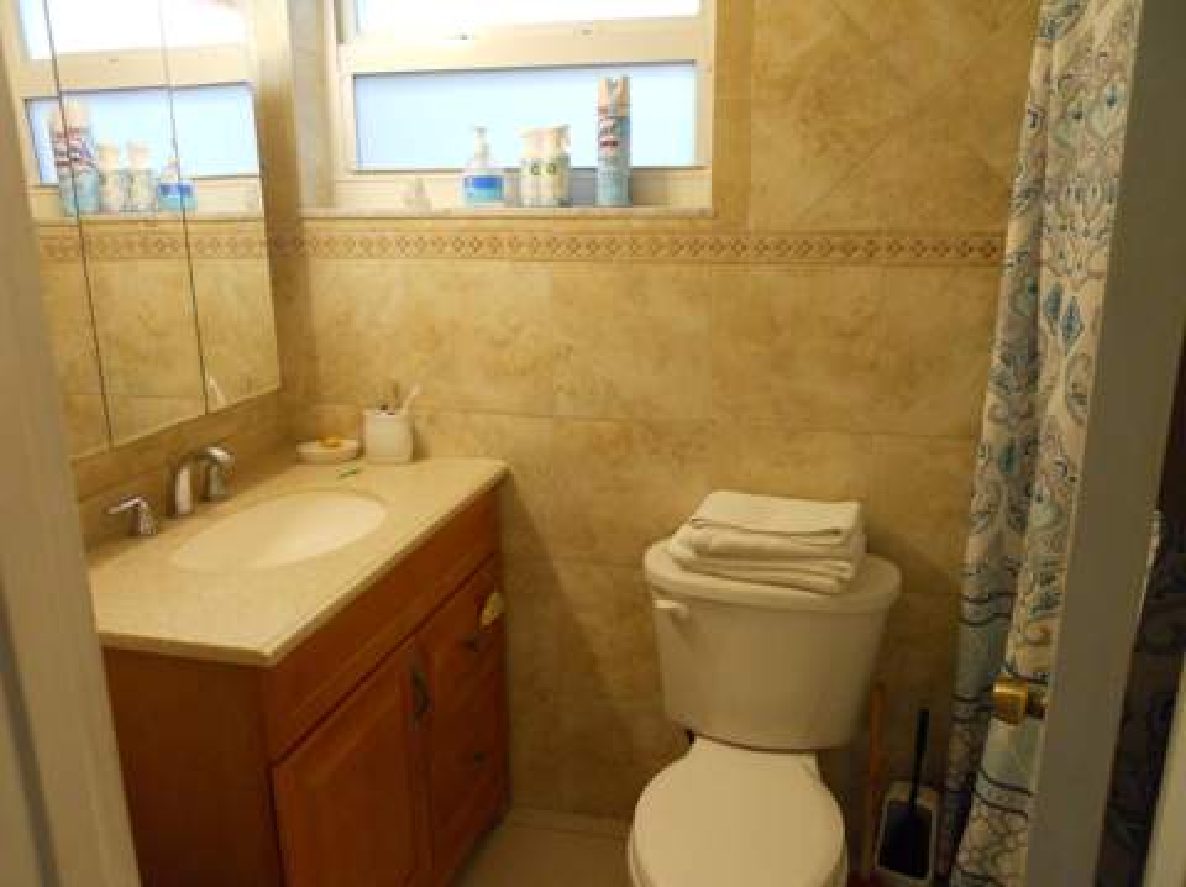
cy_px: 444
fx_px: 958
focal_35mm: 28
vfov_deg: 49.7
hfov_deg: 63.5
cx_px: 593
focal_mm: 5
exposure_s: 1/125
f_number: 2.7
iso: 640
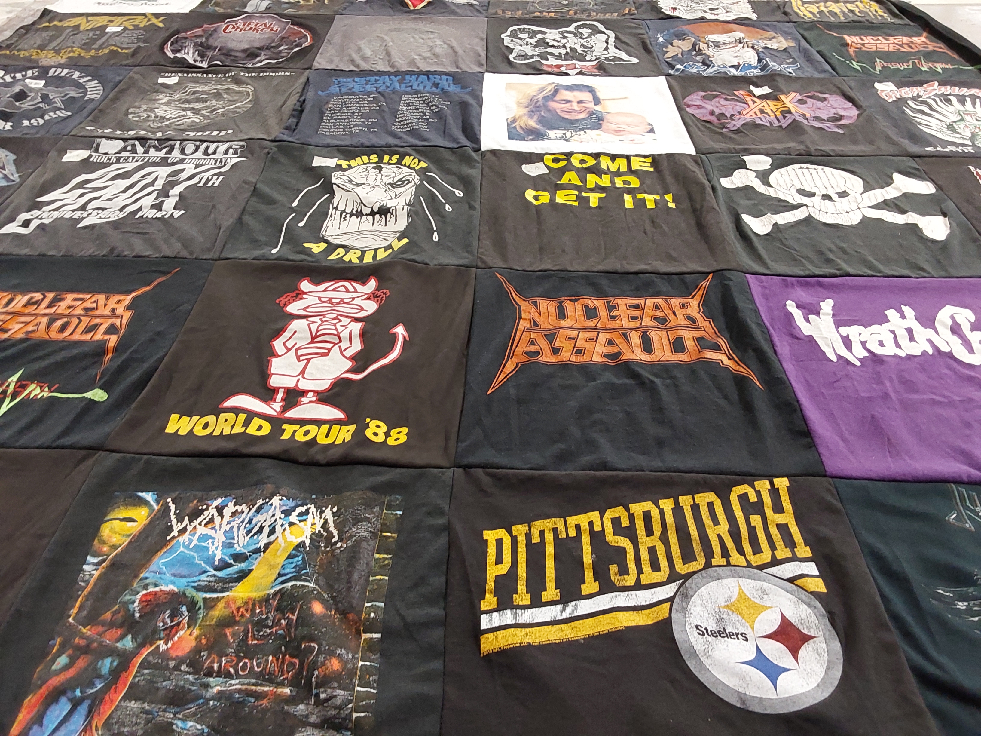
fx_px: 794
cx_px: 490
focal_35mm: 28
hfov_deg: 63.4
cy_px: 368
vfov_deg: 49.7
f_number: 1.9
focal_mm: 2.91
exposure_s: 1/60
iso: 250
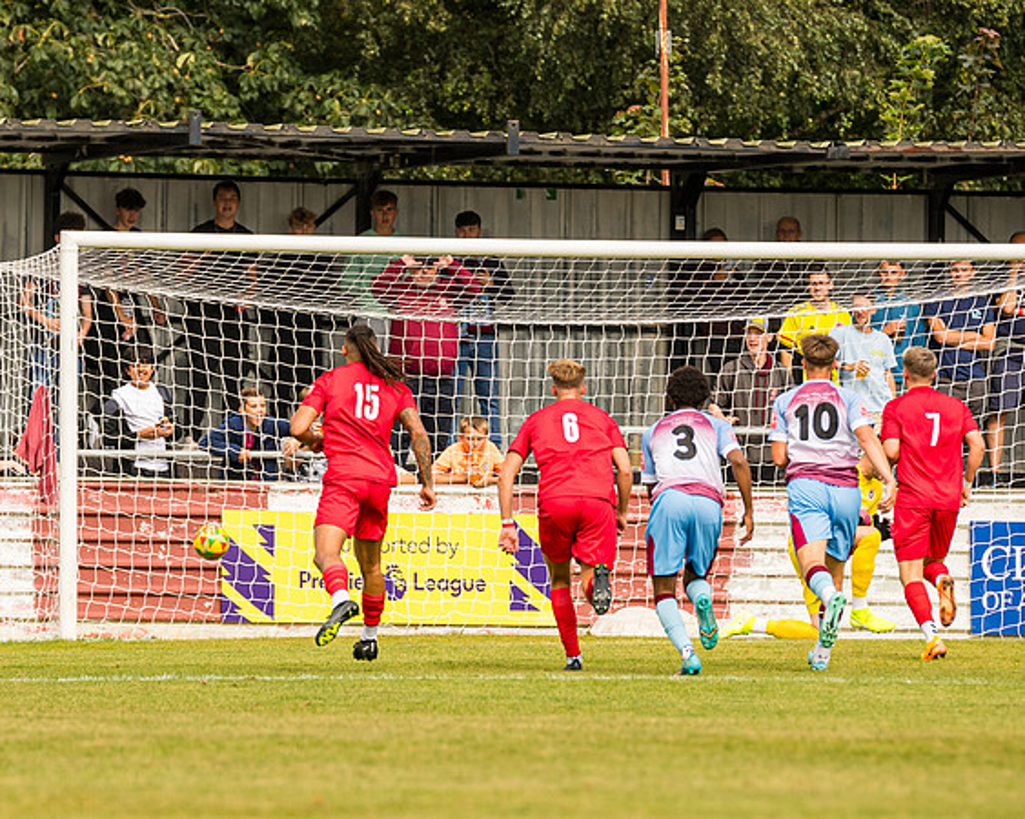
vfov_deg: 3.2
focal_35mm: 482
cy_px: 425
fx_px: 14626
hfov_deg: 4.0
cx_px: 334
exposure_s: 1/4000
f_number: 4
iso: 640
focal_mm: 250
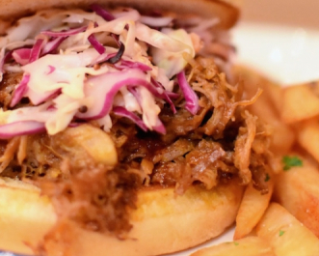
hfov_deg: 16.1
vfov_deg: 12.9
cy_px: 36
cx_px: 202
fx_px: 1125
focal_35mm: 119
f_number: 1.8
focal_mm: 35
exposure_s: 1/30
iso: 3200
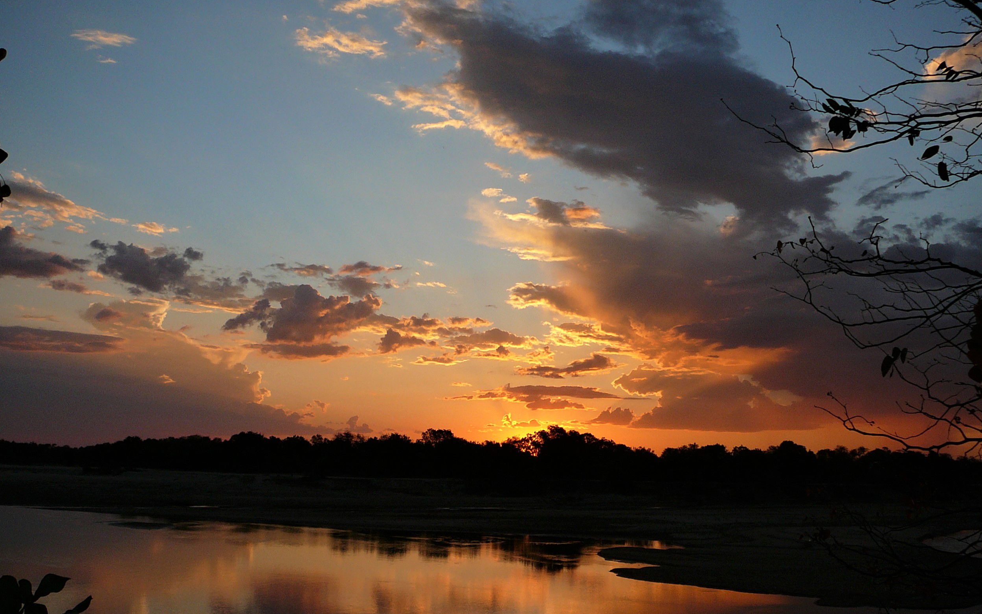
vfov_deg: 33.5
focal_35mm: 38
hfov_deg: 51.5
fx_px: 1017
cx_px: 497
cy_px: 343
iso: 80
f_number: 2.8
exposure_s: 1/640
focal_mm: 5.2
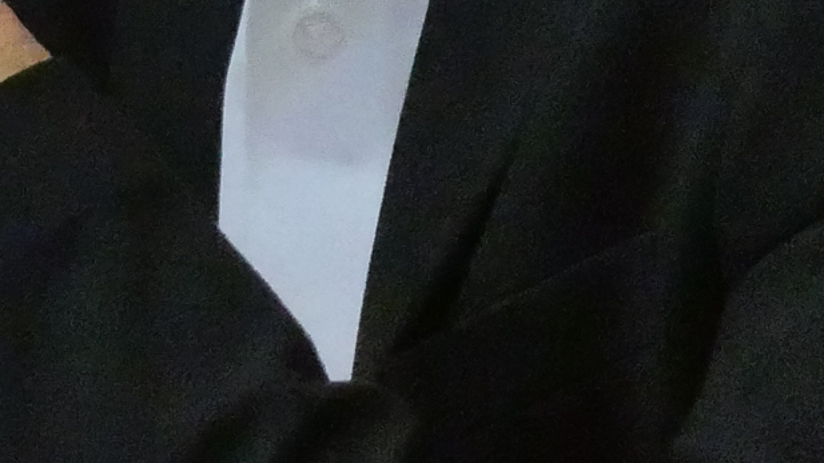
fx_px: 14201
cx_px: 276
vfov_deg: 1.9
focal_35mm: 650
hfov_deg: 3.3
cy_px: -470
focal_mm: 50
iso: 6400
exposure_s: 1/125
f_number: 5.6
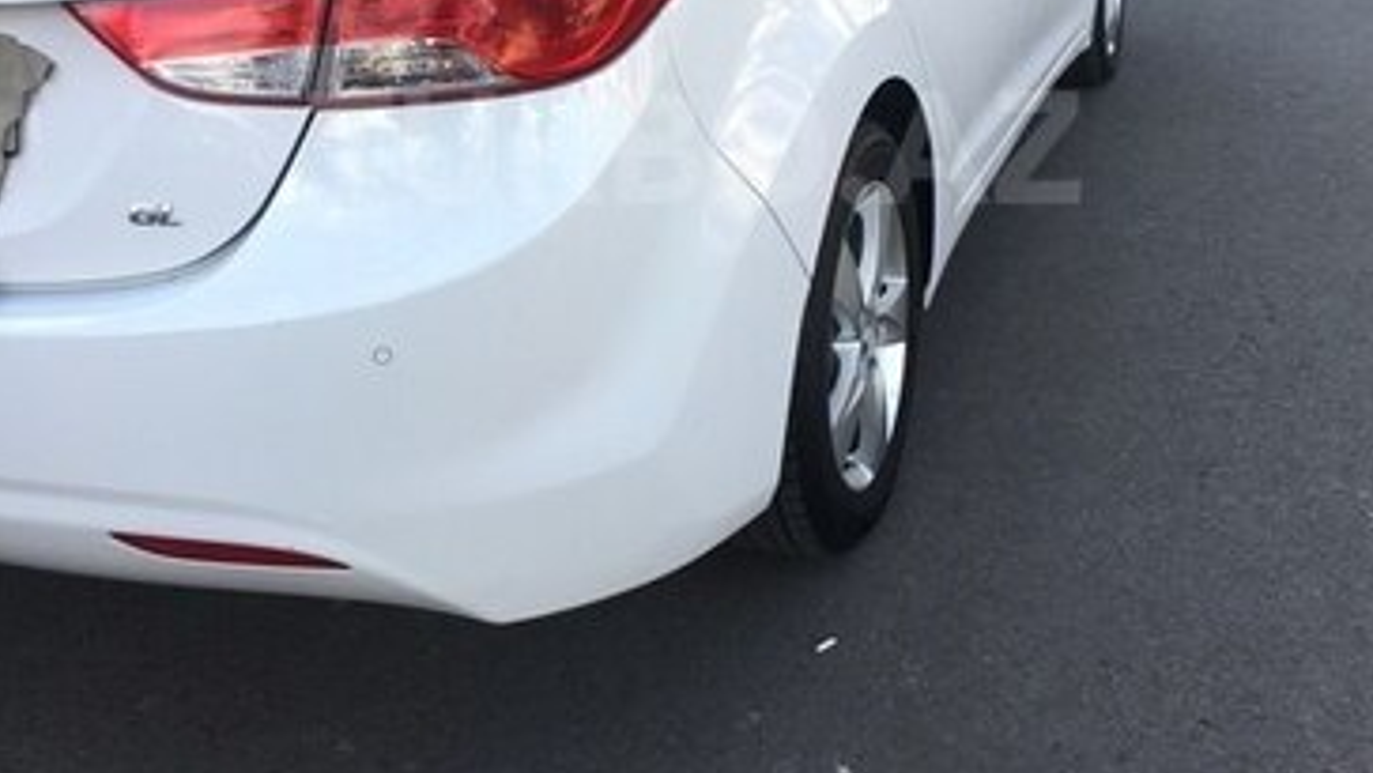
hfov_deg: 47.3
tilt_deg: -16.4
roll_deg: +2.1
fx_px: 1566
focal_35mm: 43
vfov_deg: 27.2
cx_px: 694
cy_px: 147
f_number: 2.2
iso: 32
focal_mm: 4.15
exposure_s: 1/126
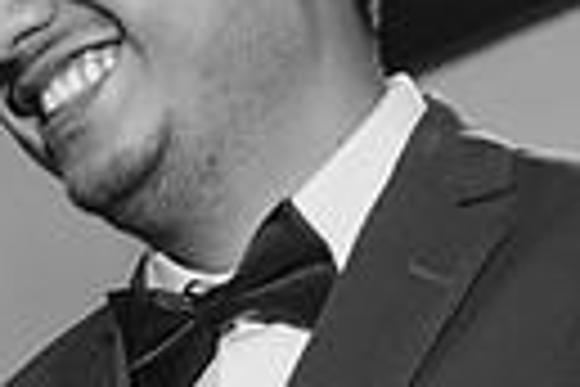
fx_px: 2529
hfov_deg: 12.8
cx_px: -121
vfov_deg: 8.6
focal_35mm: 157
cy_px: 502
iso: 1000
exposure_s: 1/125
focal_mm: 35
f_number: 2.8
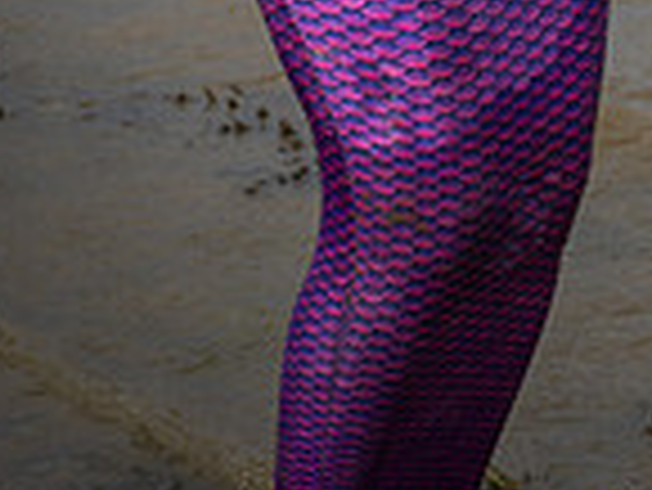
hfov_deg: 9.4
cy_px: -486
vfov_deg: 6.9
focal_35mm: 209
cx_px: 540
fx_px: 3940
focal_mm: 70
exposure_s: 1/250
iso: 64
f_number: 10
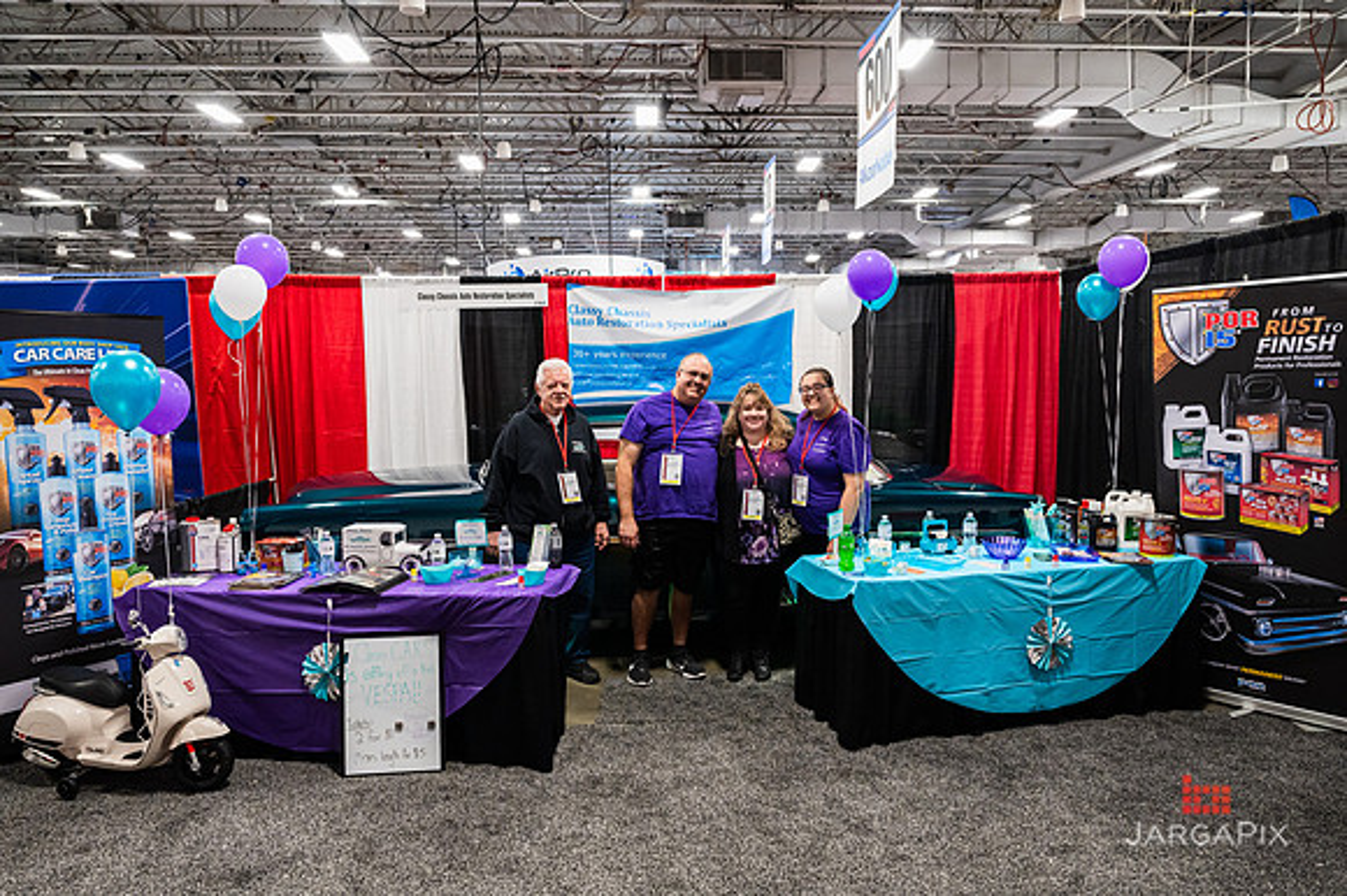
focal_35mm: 26
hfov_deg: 69.6
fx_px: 969
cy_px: 448
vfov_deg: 49.6
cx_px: 674
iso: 4000
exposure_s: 1/200
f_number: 4
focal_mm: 24
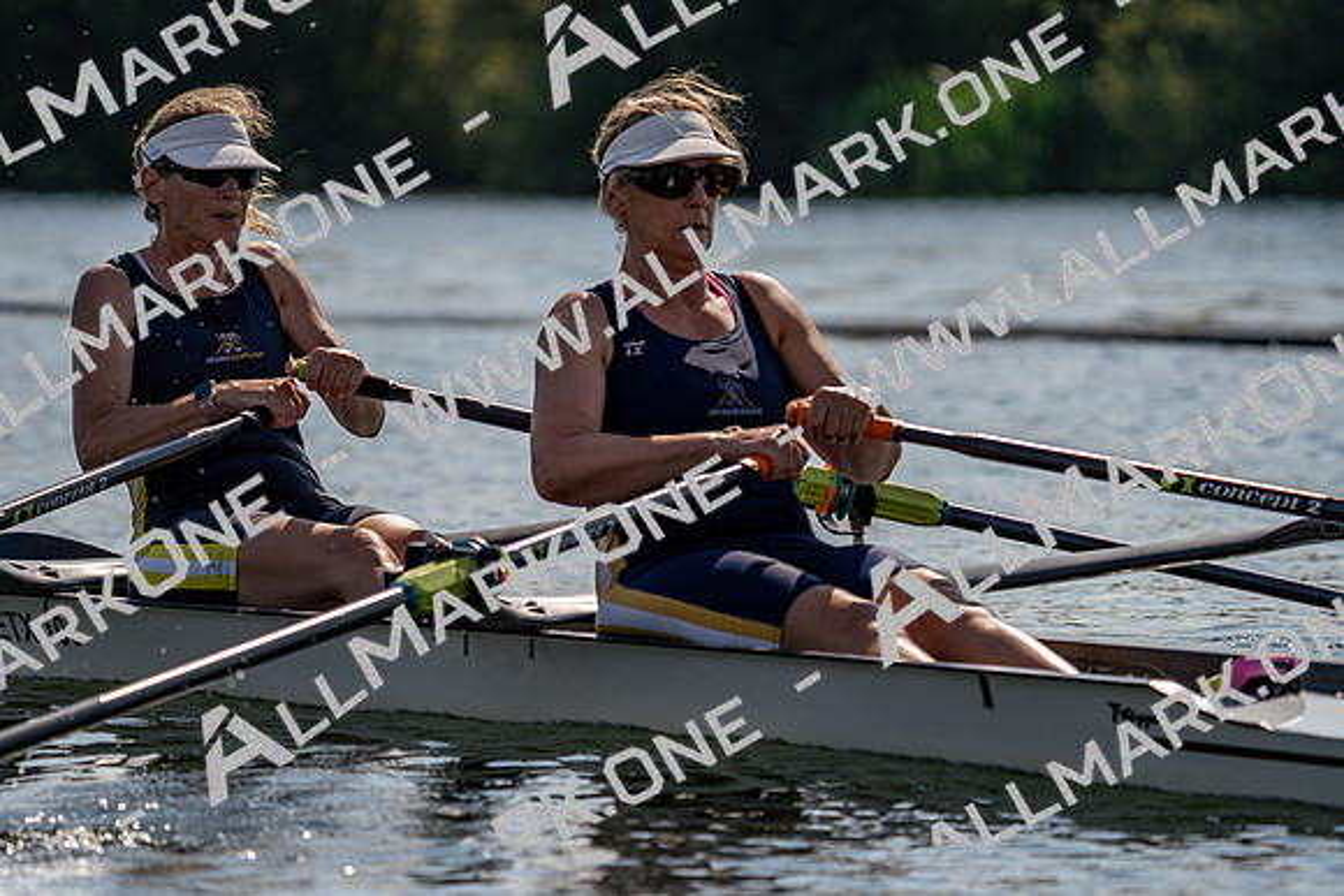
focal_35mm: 273
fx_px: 10194
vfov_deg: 5.0
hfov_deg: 7.5
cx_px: 672
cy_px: 448
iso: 100
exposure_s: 1/1600
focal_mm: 273
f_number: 5.6
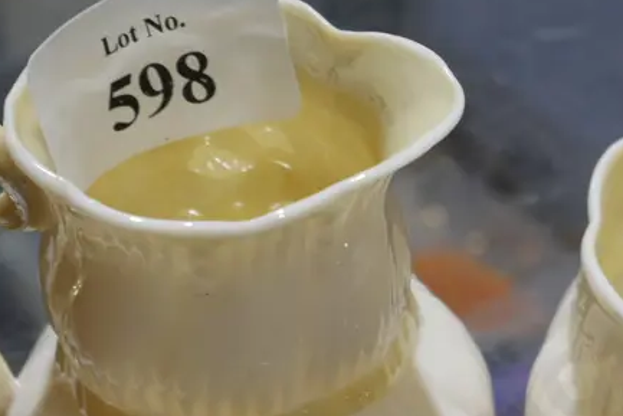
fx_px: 2043
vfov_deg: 11.5
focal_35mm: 118
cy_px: 417
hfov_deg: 17.2
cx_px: 527
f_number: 5.6
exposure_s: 1/60
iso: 400
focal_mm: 24
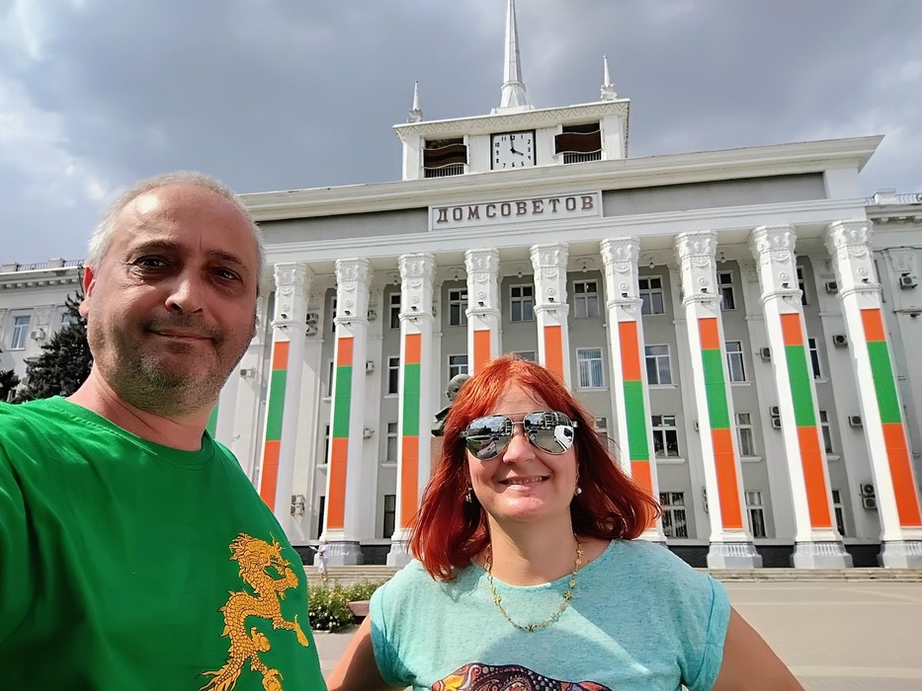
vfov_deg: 56.8
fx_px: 639
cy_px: 346
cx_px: 461
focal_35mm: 24
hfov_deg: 71.6
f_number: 2.4
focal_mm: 3.27
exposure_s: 1/3606
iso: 105
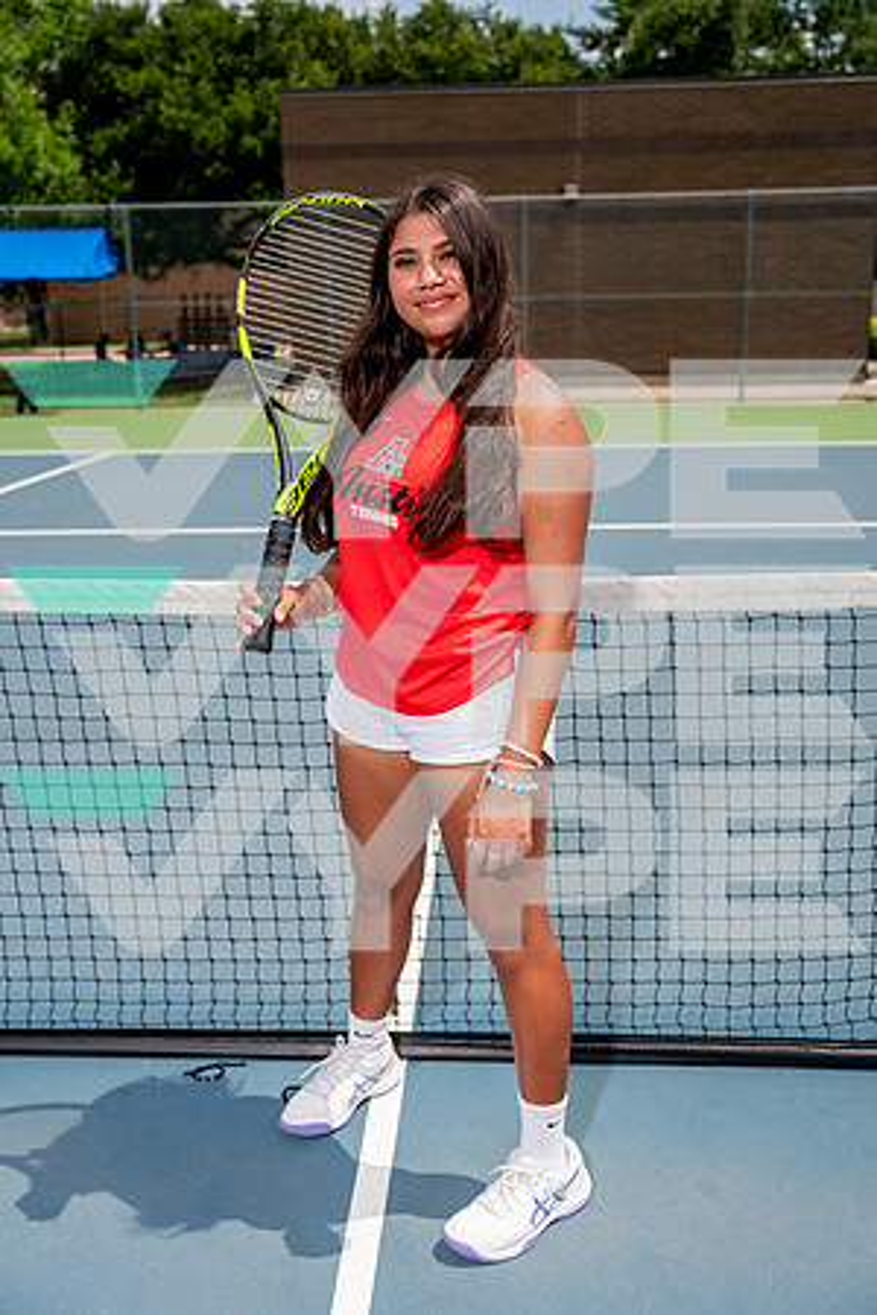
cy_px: 658
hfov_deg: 37.9
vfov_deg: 54.4
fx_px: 1279
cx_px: 438
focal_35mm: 35
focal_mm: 35
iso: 100
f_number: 4
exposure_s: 1/1250
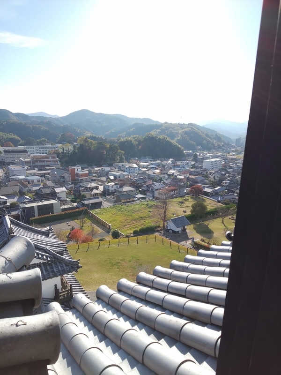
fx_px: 216
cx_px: 140
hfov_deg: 66.0
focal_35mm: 20
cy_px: 188
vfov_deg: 81.7
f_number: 1.94
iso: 28
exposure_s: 1/776
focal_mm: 3.45
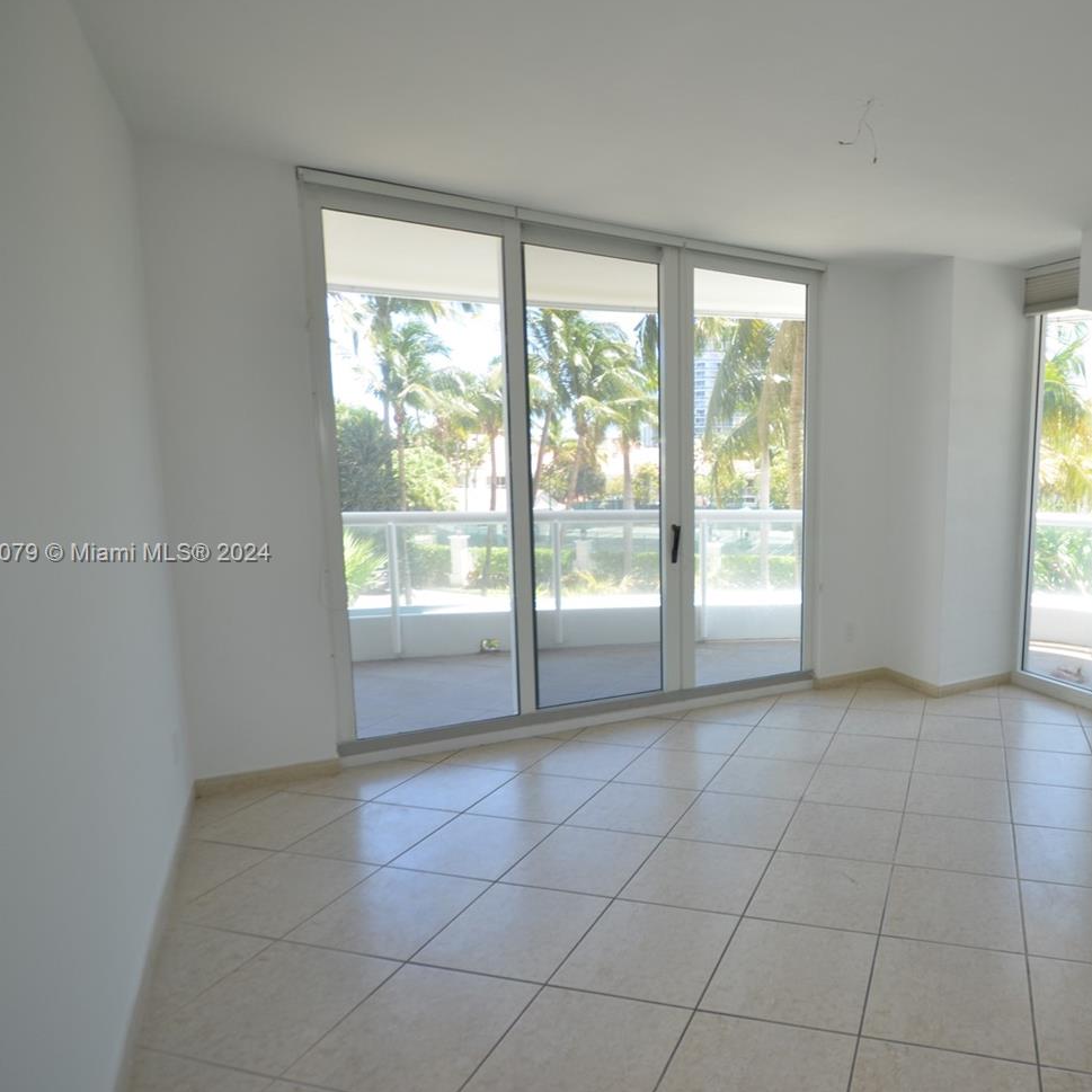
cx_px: 811
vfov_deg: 72.1
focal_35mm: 21
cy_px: 555
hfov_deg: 67.8
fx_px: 749
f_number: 4.5
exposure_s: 1/80
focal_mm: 10
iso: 200
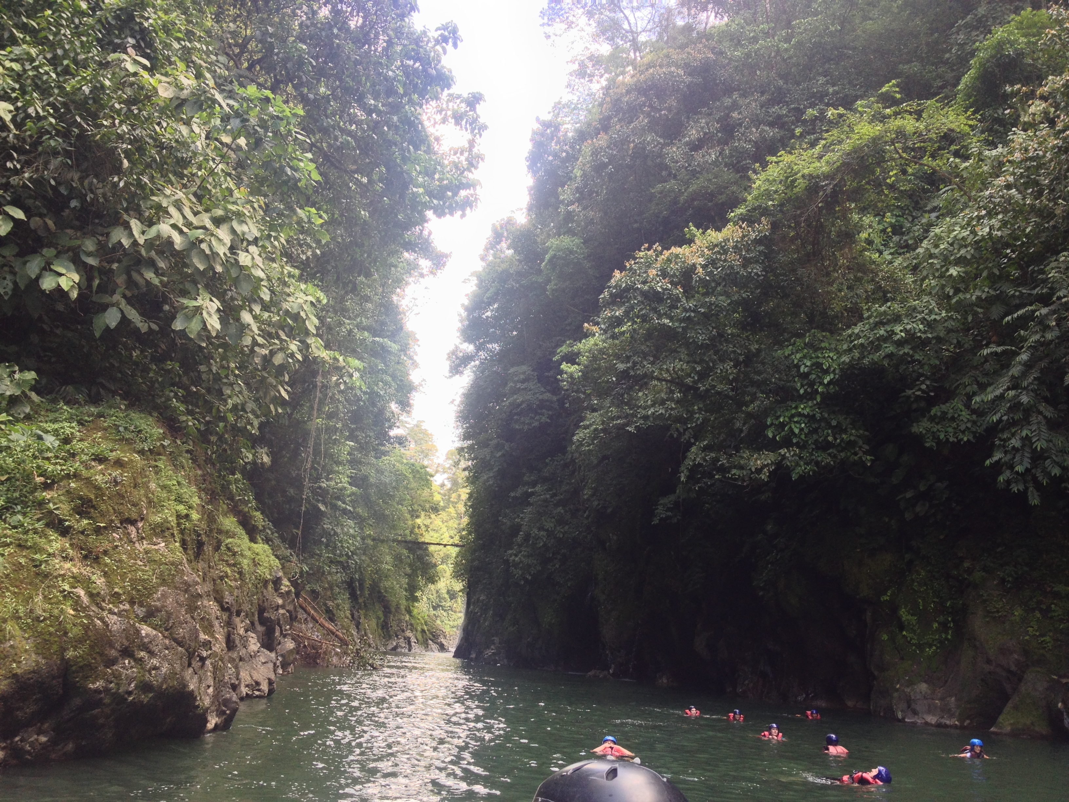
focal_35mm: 35
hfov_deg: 52.6
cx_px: 534
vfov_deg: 40.7
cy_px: 401
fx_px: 1081
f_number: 2.4
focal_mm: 4.28
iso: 64
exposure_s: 1/120
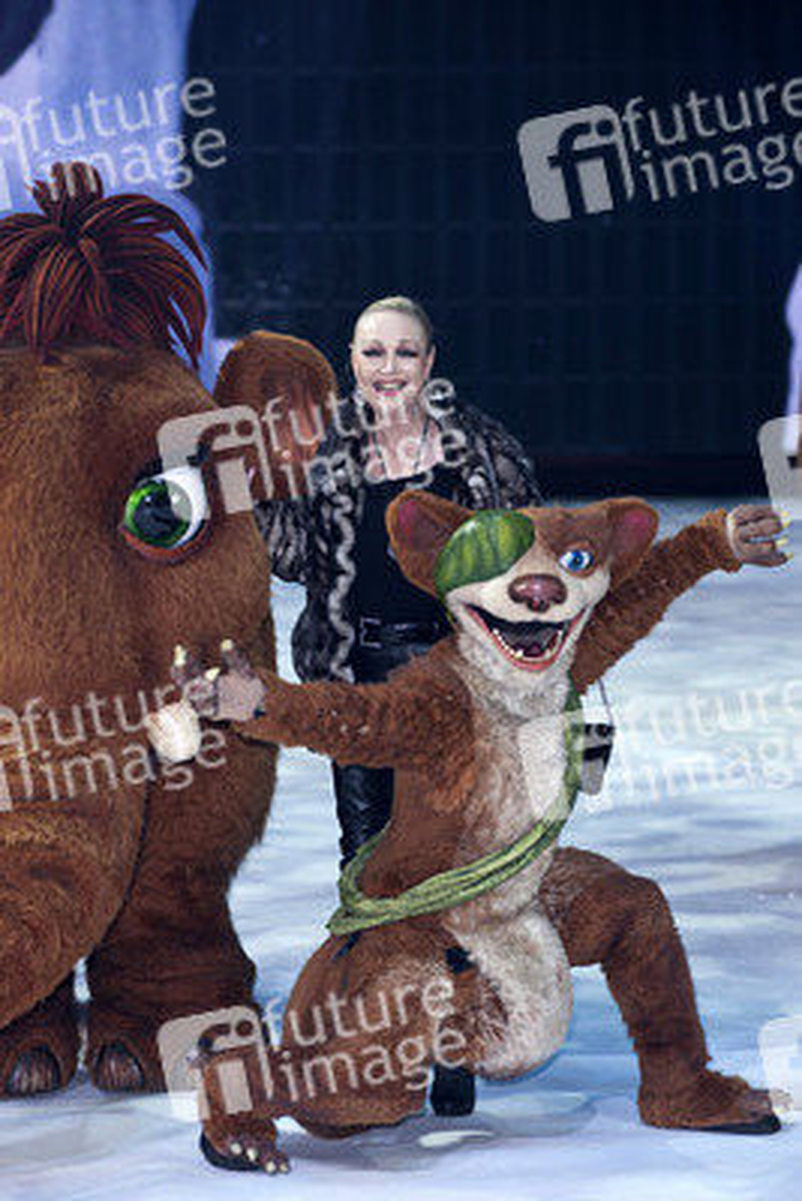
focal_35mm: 112
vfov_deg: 18.3
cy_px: 600
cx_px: 401
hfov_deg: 12.2
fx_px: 3739
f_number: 5
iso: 800
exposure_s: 1/100
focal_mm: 112
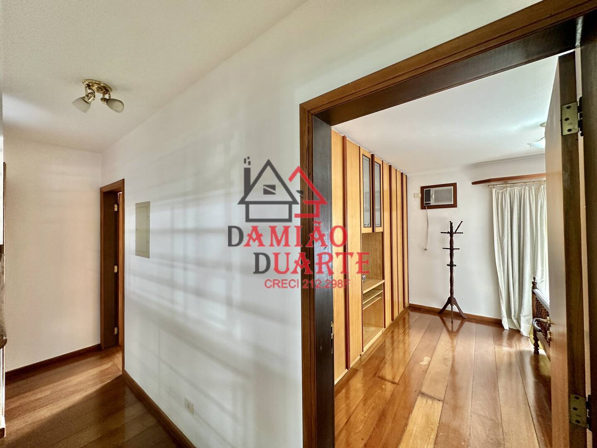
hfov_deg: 102.1
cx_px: 298
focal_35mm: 14
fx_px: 241
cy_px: 224
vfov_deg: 85.7
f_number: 2.2
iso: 160
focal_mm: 2.22
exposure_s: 1/60
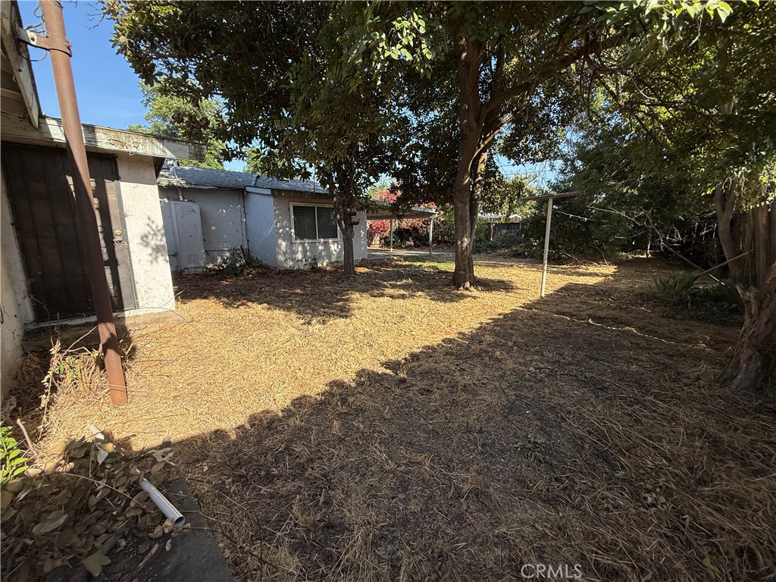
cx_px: 388
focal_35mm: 14
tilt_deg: -9.9
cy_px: 291
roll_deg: -0.2
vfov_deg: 85.7
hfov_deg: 102.1
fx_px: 314
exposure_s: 1/709
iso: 50
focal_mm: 2.22
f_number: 2.2
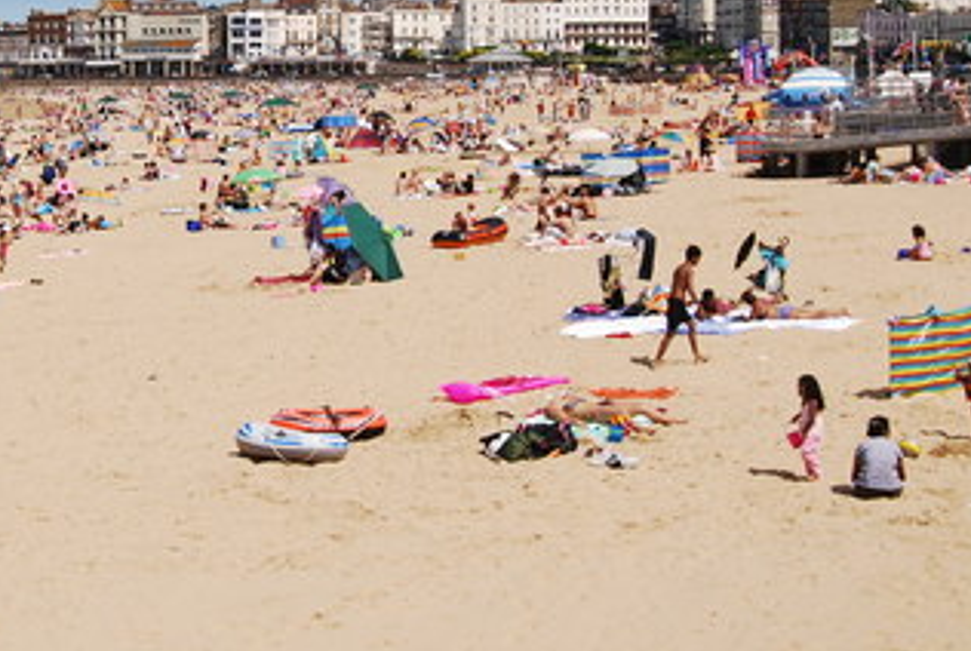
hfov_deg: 27.2
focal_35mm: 73
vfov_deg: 18.5
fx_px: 1973
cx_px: 212
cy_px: 111
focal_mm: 24
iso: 100
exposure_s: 1/320
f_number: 9
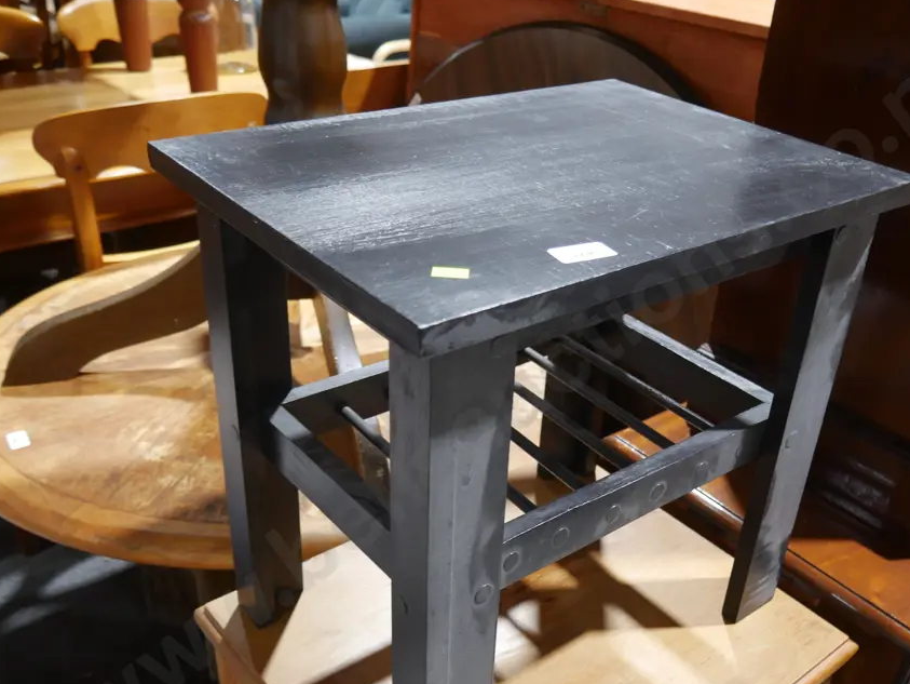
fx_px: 894
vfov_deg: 41.7
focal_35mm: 34
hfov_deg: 53.7
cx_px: 528
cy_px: 394
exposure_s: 1/60
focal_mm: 14
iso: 800
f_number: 3.5
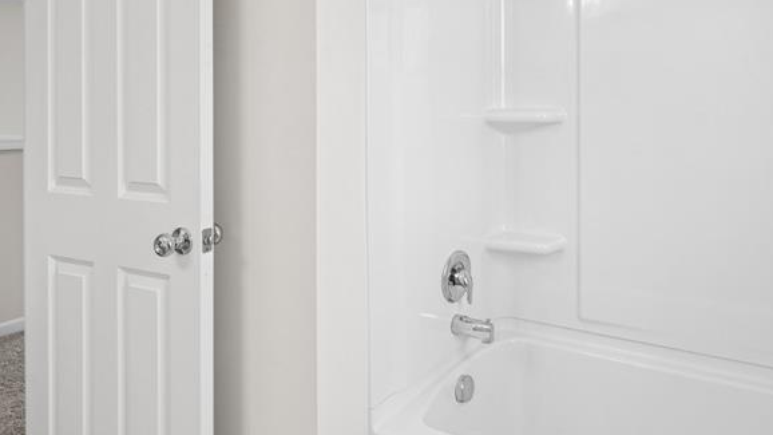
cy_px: 112
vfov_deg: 43.1
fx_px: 533
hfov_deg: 70.5
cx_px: 492
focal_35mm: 26
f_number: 9
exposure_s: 1/3
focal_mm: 14
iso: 100
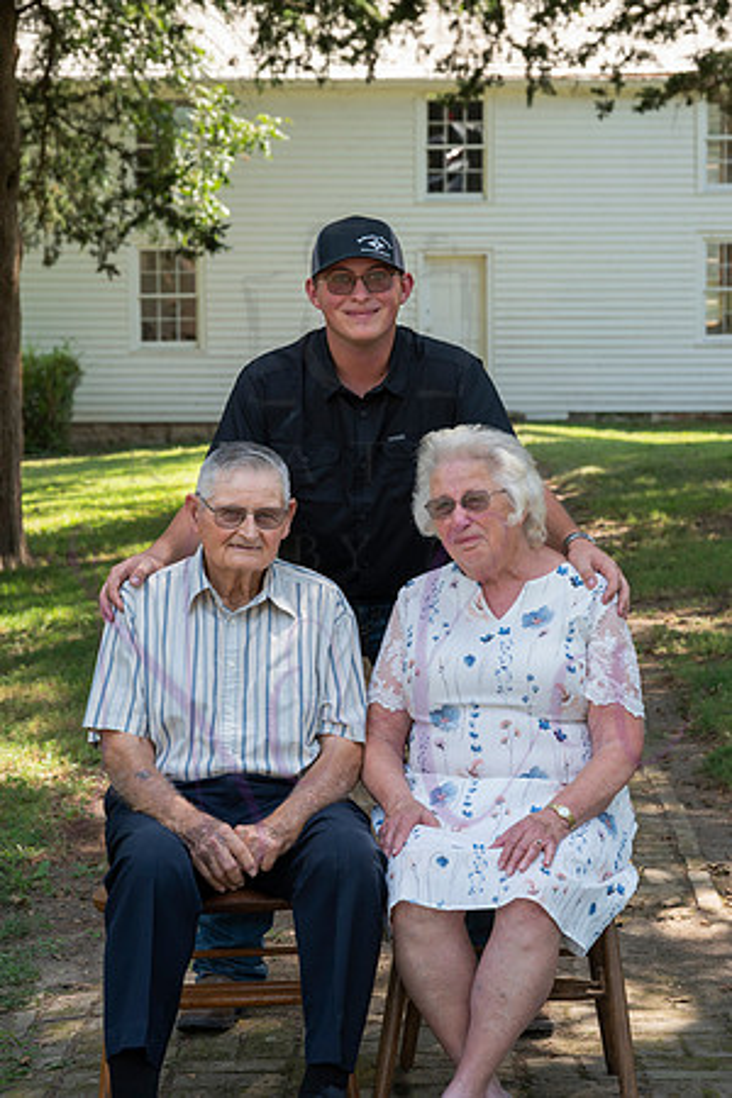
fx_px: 2745
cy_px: 549
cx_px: 366
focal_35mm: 90
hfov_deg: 15.2
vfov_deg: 22.6
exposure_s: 1/200
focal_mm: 90
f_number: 8
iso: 400
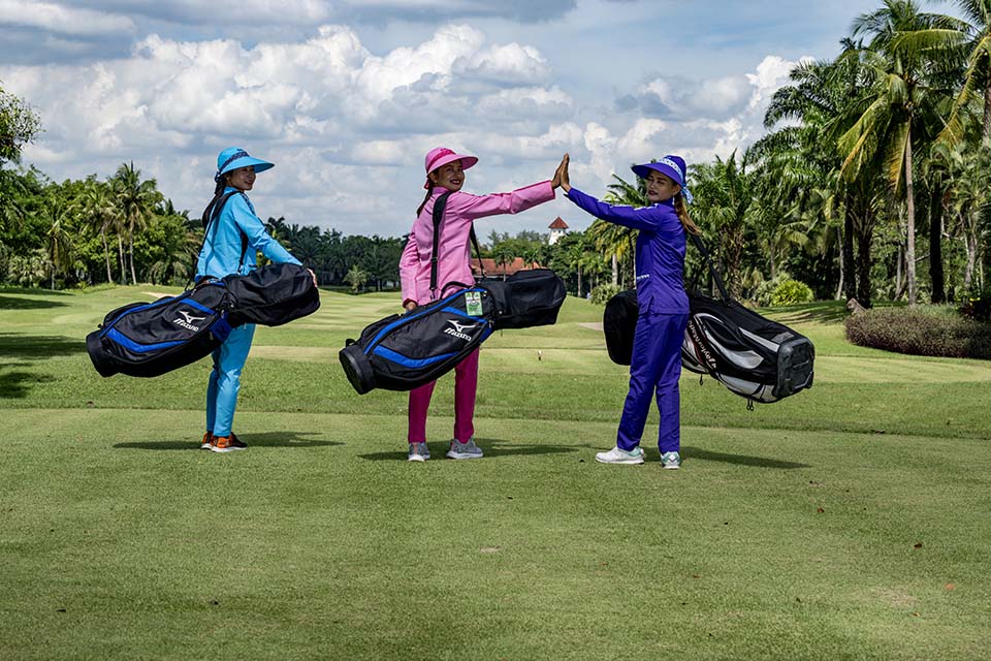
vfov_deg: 18.7
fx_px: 2009
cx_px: 496
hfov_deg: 27.7
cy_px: 330
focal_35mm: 73
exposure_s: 1/200
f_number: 10
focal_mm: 73
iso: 64
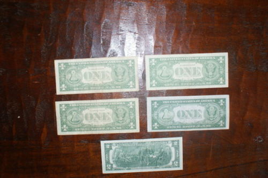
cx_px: 134
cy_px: 89
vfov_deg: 43.6
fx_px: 223
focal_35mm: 30
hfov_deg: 61.9
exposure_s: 1/60
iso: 400
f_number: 5.6
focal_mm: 20
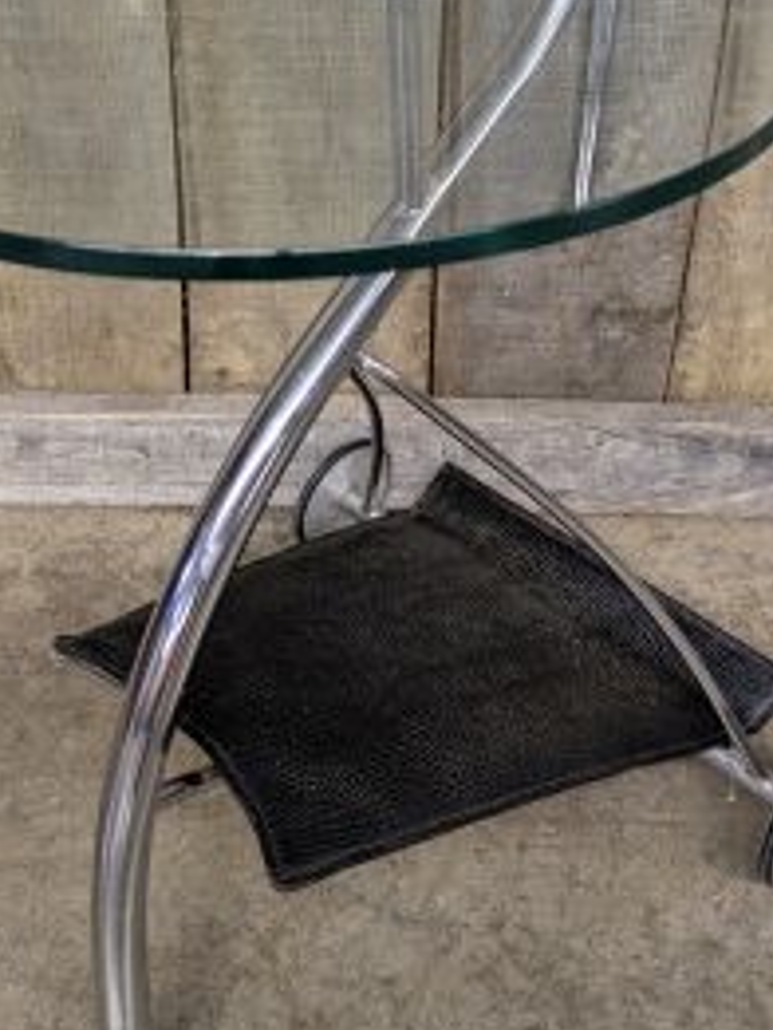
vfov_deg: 39.6
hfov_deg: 31.5
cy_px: 209
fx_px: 1368
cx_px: 323
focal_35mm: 46
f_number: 1.68
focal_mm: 6.9
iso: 32
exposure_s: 1/24
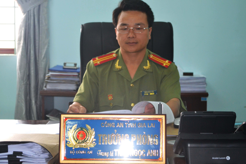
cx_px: 123
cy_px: 82
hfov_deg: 28.1
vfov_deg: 18.9
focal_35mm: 72
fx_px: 492
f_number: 5.3
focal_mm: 48
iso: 1000
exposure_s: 1/60
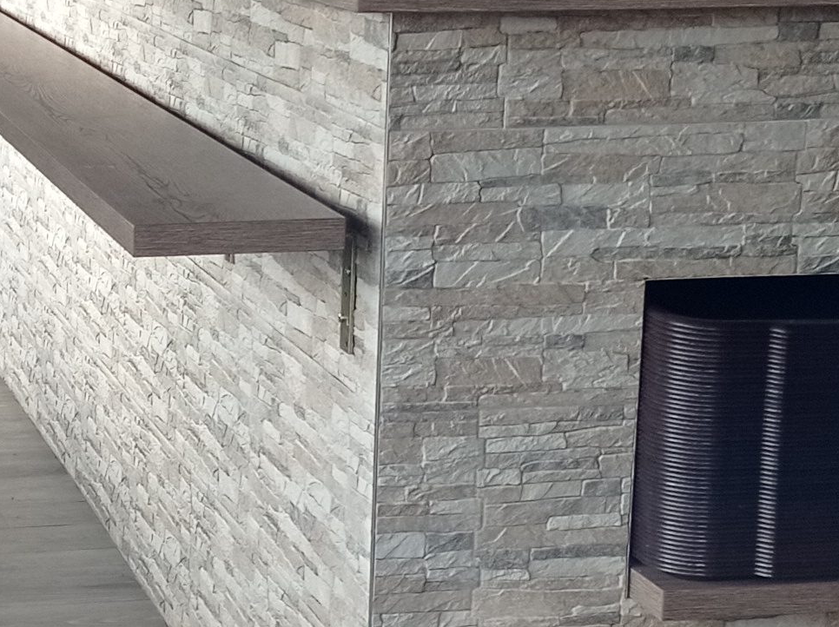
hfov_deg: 16.5
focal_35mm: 116
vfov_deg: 12.7
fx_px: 2808
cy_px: 399
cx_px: -58
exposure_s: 1/100
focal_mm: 4.7
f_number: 1.79
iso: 105
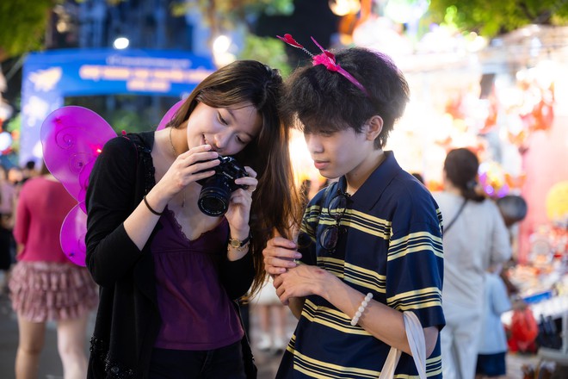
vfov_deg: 20.6
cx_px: 284
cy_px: 190
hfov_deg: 30.5
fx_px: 1041
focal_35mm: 66
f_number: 2.8
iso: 1600
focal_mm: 66
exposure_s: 1/200
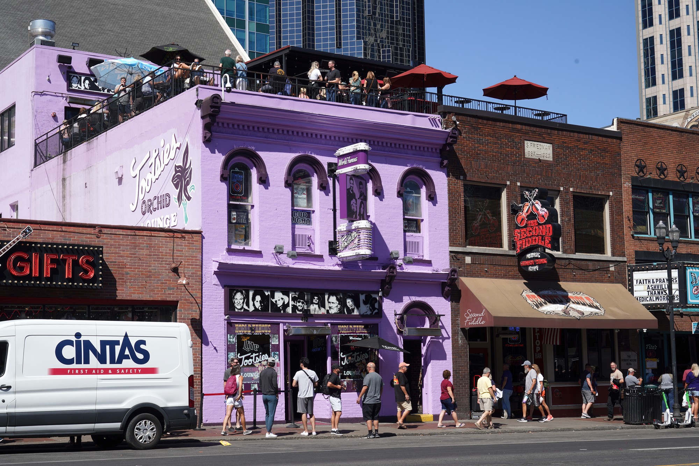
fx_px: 1165
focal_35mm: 60
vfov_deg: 22.6
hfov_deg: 33.4
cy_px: 233
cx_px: 350
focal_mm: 60
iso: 200
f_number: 13
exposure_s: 1/100
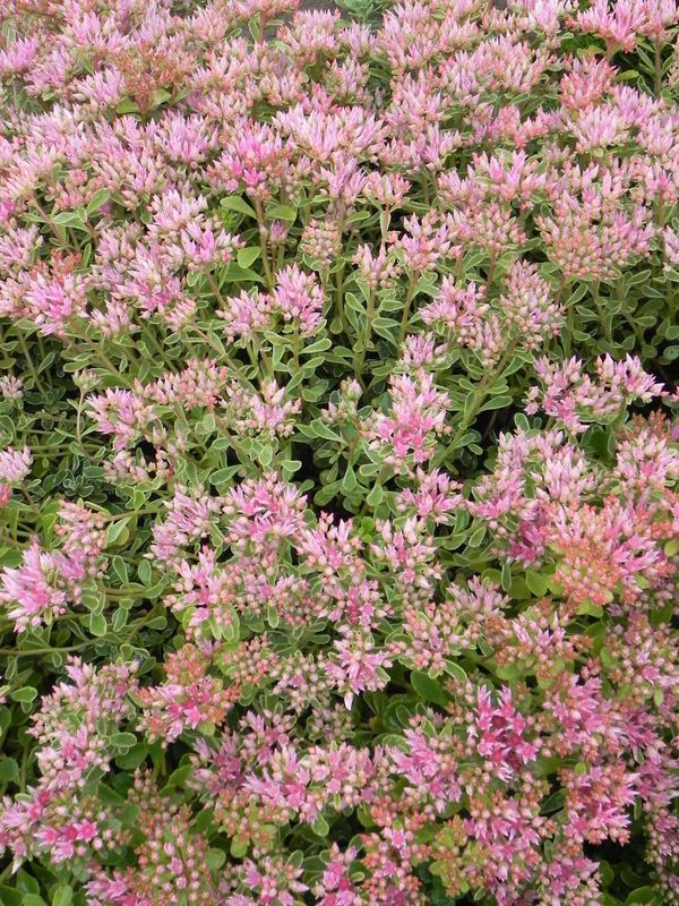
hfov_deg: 19.6
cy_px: 453
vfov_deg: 26.0
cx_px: 340
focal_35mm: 75
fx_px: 1962
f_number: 5.6
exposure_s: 1/80
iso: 160
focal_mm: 13.4
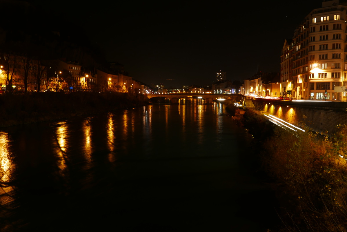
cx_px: 174
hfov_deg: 58.7
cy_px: 116
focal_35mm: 32
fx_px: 309
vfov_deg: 41.2
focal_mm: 14.4
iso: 200
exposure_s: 3.2
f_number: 5.6
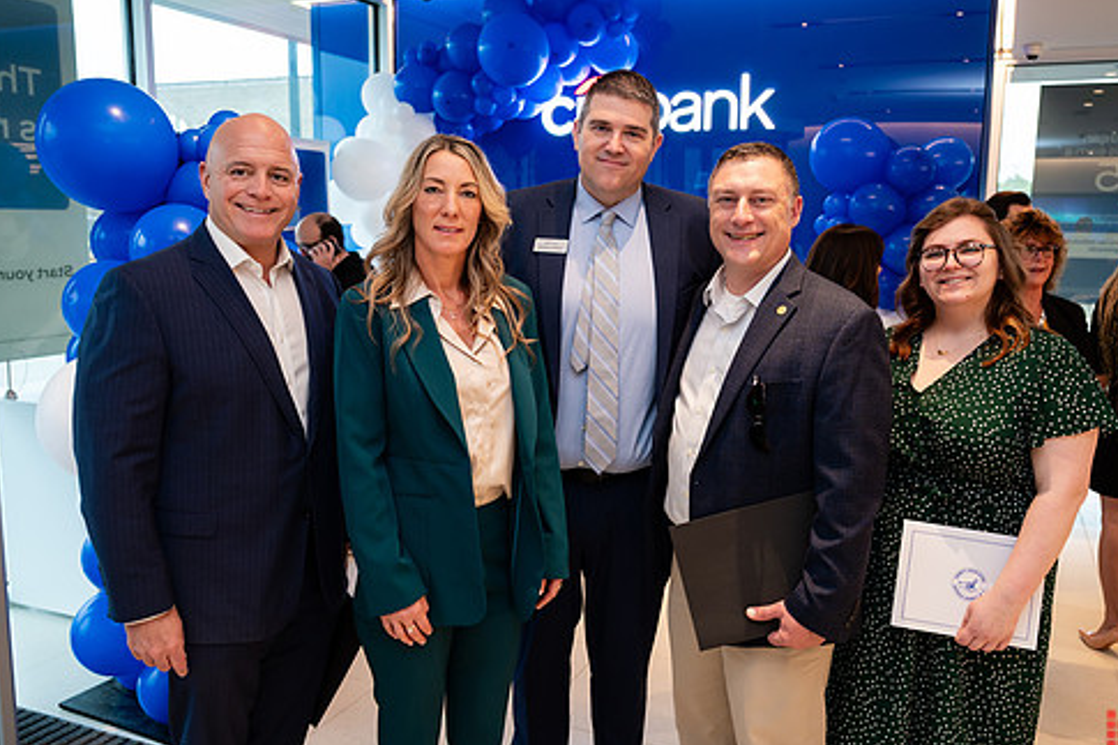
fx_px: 993
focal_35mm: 32
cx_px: 574
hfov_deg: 58.7
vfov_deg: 41.1
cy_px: 367
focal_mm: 25.5
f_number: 3.5
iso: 640
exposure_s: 1/200
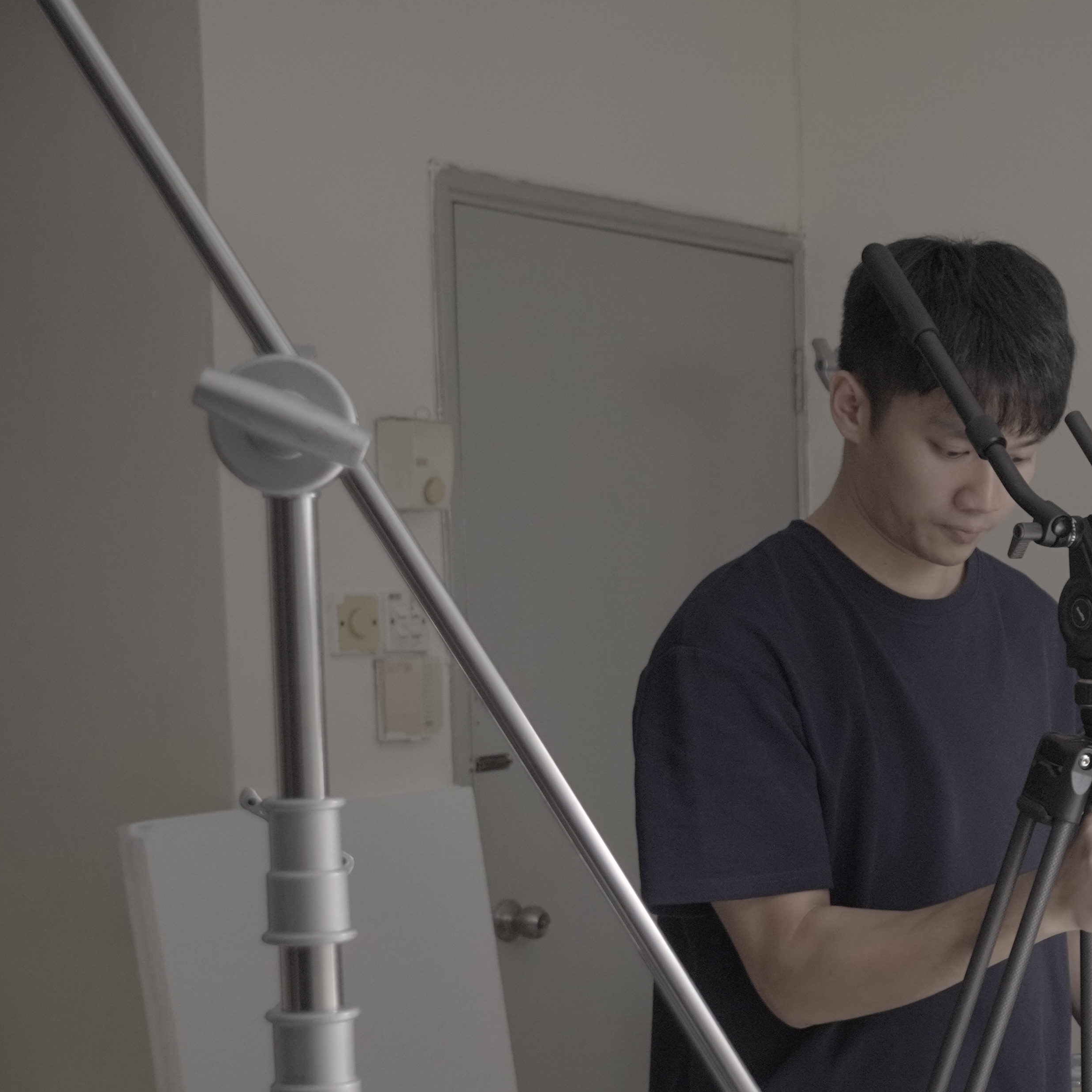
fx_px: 2535
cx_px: 1291
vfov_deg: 24.0
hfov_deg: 22.5
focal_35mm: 71
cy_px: 831
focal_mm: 23
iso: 2500
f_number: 2.8
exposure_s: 1/200
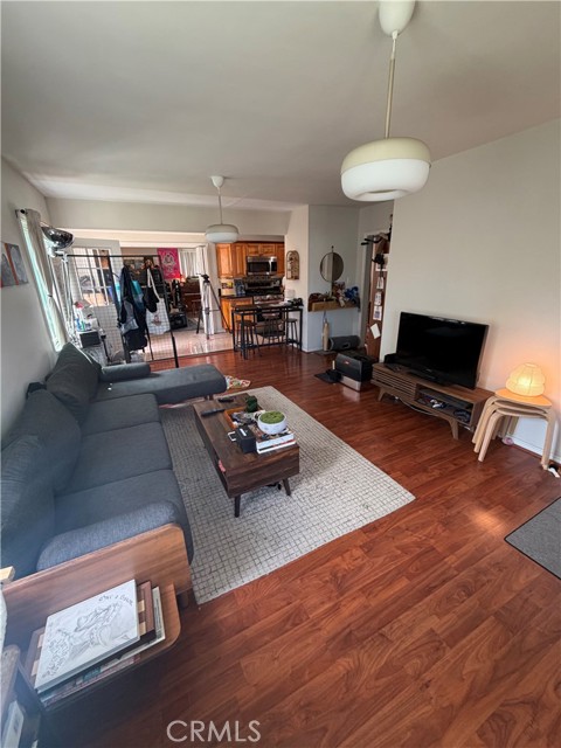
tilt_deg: -19.9
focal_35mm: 14
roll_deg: +1.6
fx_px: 303
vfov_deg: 102.1
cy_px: 374
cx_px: 280
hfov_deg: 85.7
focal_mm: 2.22
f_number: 2.2
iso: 160
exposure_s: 1/60
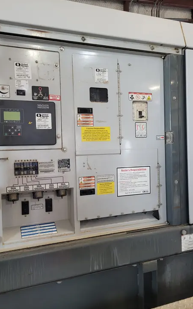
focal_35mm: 28
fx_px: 236
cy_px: 153
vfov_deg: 66.5
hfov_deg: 44.4
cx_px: 82
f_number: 1.8
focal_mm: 5.4
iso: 200
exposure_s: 1/60
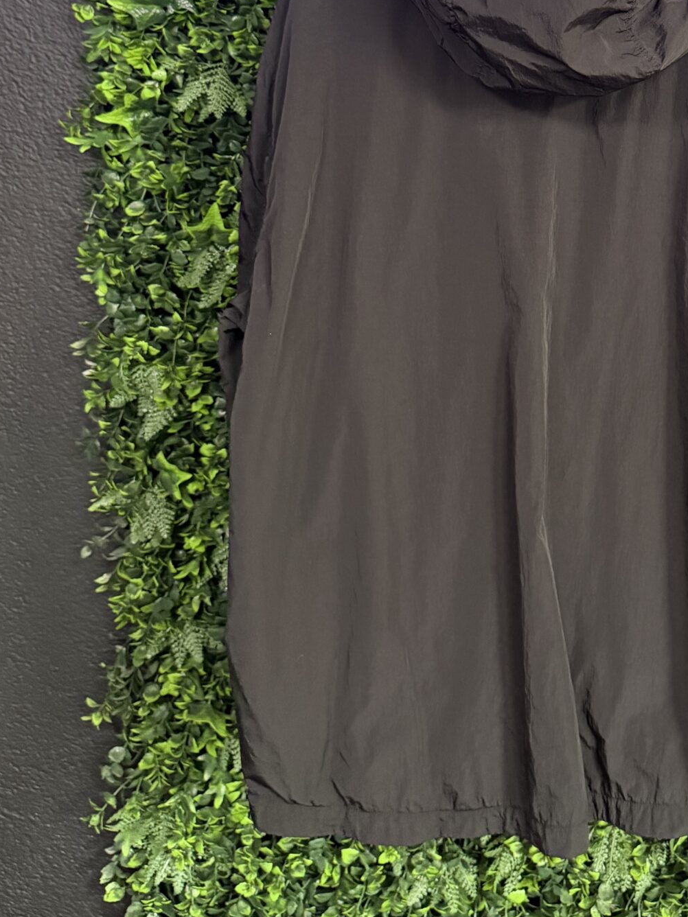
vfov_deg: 39.4
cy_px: 167
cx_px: 574
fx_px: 1219
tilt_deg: -5.0
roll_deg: +0.2
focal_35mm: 46
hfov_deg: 30.6
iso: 800
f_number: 1.78
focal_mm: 6.76
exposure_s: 1/42
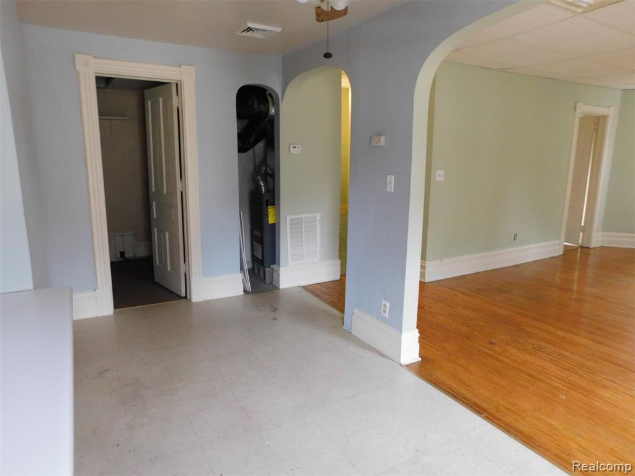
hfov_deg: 73.9
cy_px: 238
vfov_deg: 58.9
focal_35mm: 23
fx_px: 422
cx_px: 318
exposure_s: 1/13
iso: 400
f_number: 3
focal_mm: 4
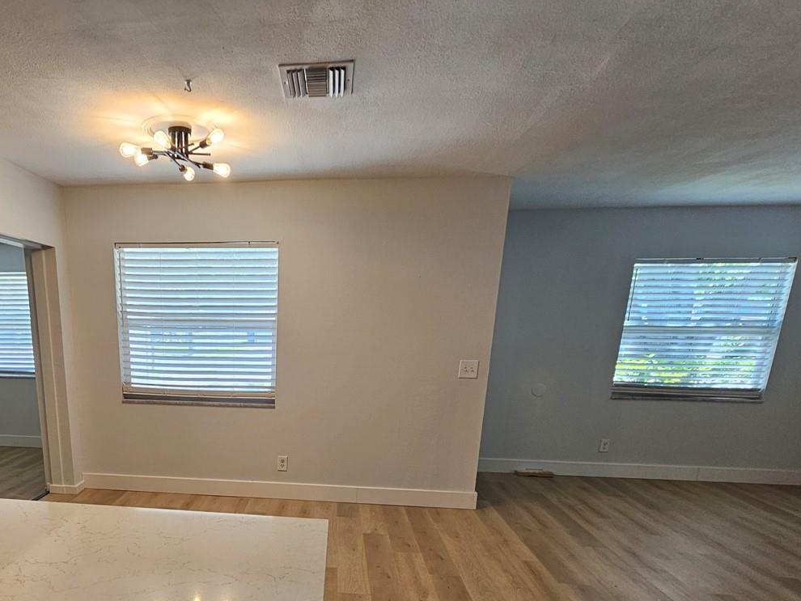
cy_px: 465
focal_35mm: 21
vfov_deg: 59.4
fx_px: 486
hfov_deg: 76.2
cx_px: 259
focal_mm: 2.2
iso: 80
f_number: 2.2
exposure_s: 1/60
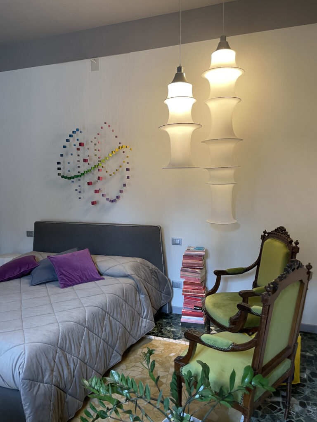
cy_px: 211
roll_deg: +0.3
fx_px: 317
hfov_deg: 53.1
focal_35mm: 26
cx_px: 158
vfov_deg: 67.3
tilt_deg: -5.4
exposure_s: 1/50
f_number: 1.6
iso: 125
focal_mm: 4.2
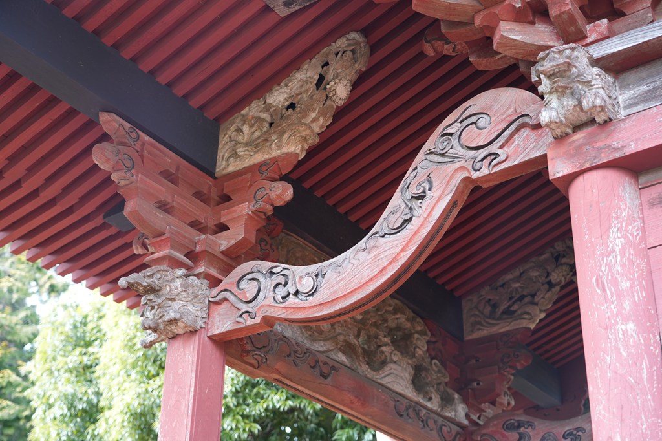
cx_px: 331
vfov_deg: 27.5
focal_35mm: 49
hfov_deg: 40.4
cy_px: 220
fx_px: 901
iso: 640
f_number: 4
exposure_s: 1/160
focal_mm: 49
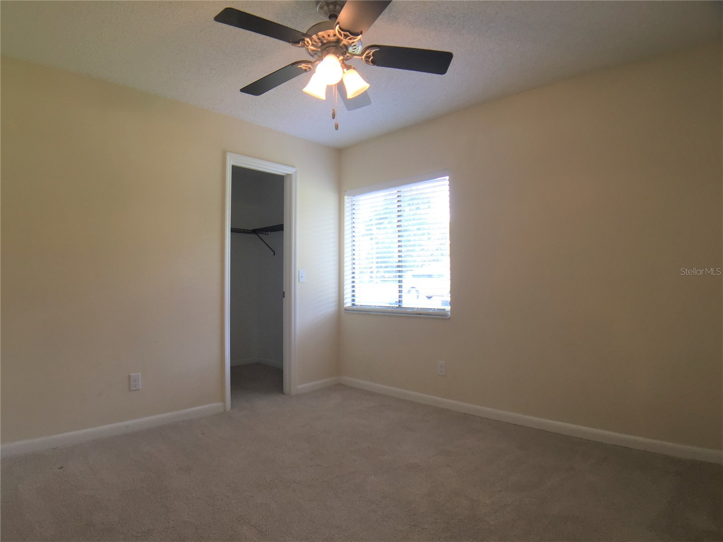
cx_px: 362
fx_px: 606
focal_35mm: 29
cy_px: 271
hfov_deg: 61.7
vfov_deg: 48.2
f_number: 2.2
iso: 32
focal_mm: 4.15
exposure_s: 1/60
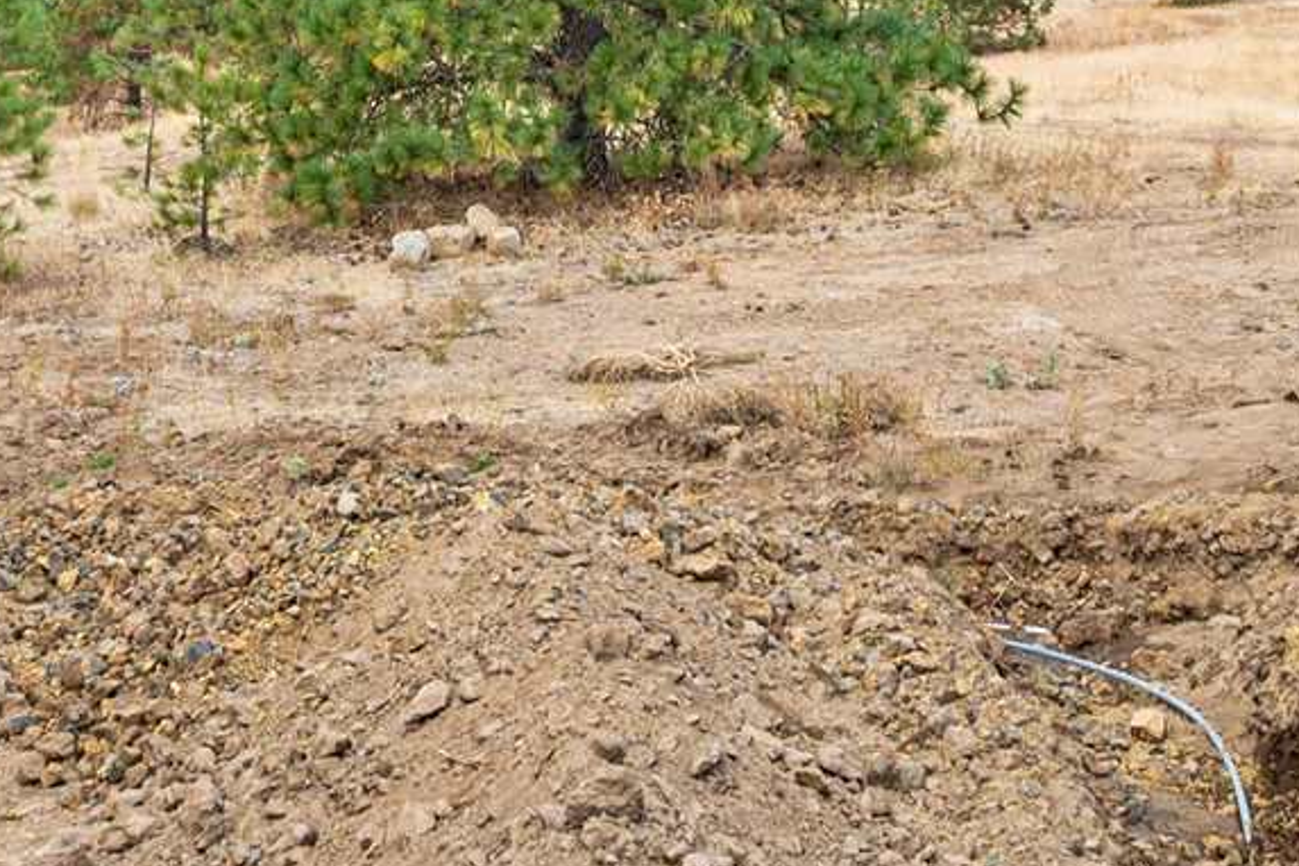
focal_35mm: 75
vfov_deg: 17.5
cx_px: 660
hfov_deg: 27.0
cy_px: -100
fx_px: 2706
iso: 100
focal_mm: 14
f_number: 8
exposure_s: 1/20
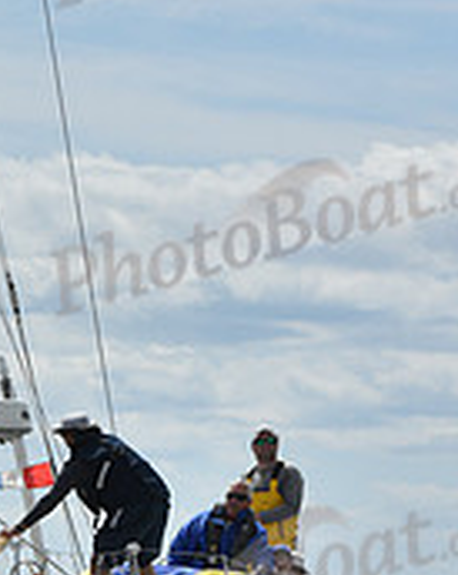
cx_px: -120
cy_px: 450
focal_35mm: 539
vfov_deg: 3.6
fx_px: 9157
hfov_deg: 2.9
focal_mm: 170
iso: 320
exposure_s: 1/1250
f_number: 10
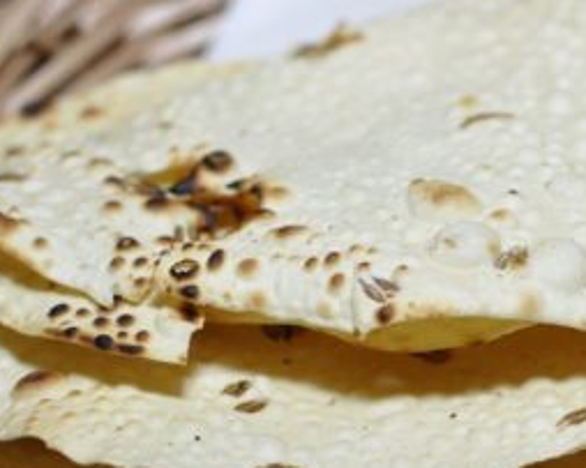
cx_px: 519
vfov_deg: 12.4
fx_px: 2153
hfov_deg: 15.3
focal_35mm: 124
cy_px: 324
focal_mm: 35
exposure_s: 1/60
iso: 200
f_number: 4
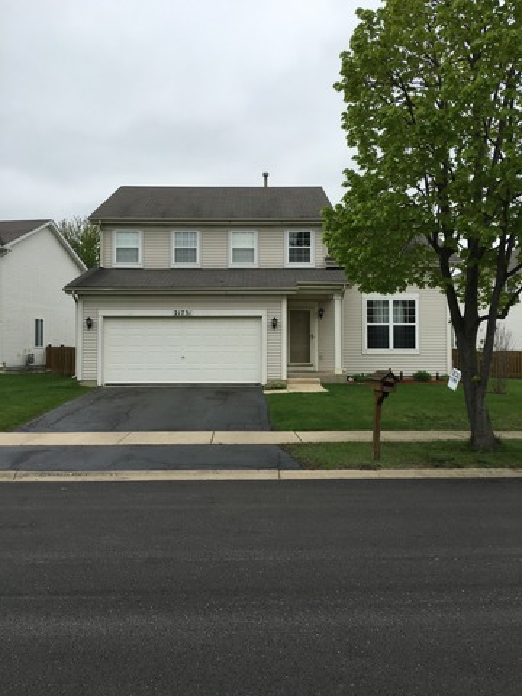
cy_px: 348
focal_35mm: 29
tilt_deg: +1.8
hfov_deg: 48.2
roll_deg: +0.3
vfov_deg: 61.7
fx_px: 583
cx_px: 261
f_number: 2.2
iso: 25
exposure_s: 1/1131
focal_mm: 4.15
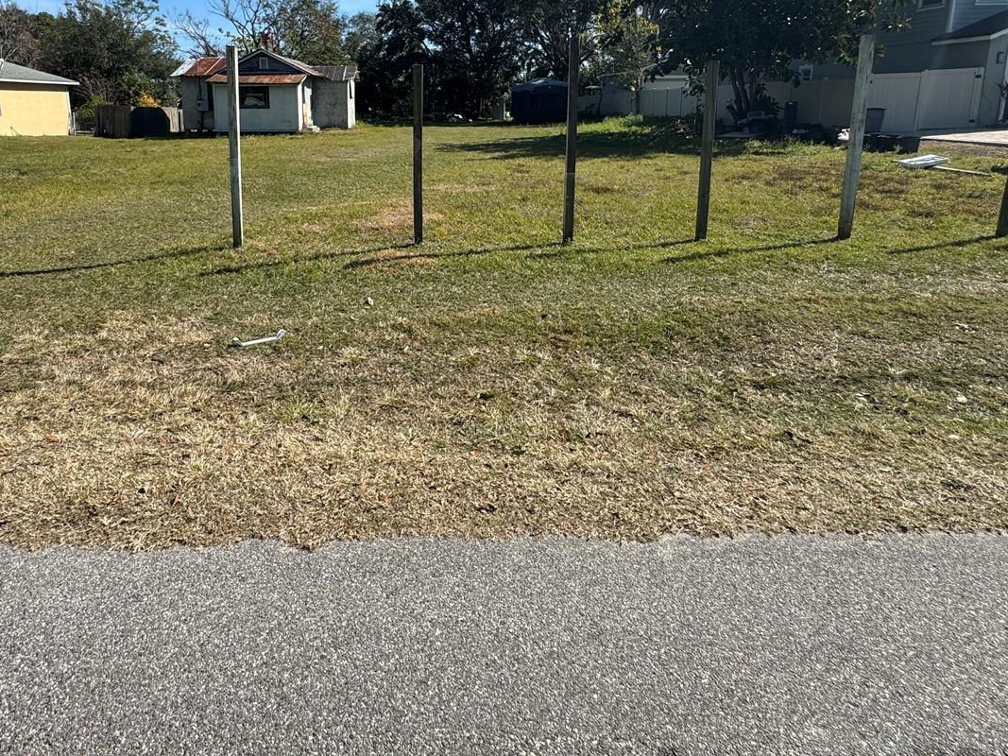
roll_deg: +2.0
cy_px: 215
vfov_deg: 60.9
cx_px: 399
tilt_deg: -11.9
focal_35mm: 21
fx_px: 611
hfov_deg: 78.0
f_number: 2.2
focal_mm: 2.22
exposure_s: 1/1536
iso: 50
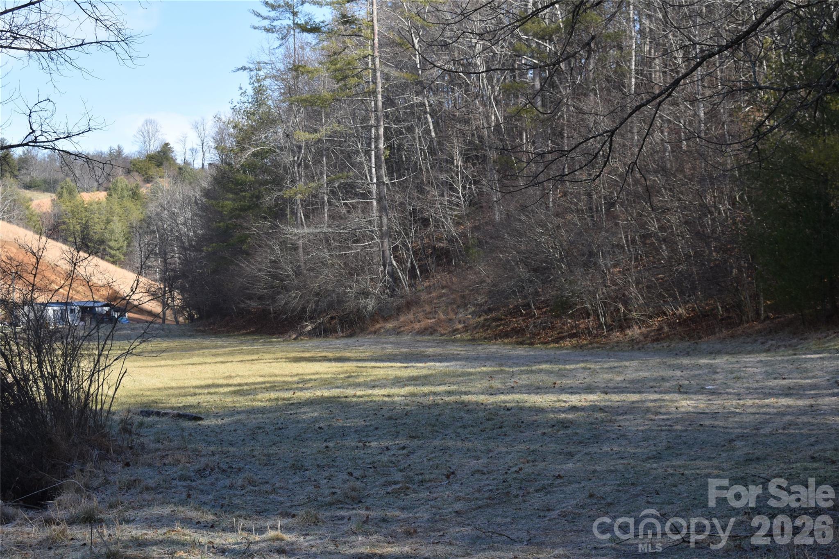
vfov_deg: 16.6
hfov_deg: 24.6
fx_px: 1922
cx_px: 420
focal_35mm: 82
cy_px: 280
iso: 100
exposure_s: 1/200
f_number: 7.1
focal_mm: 55
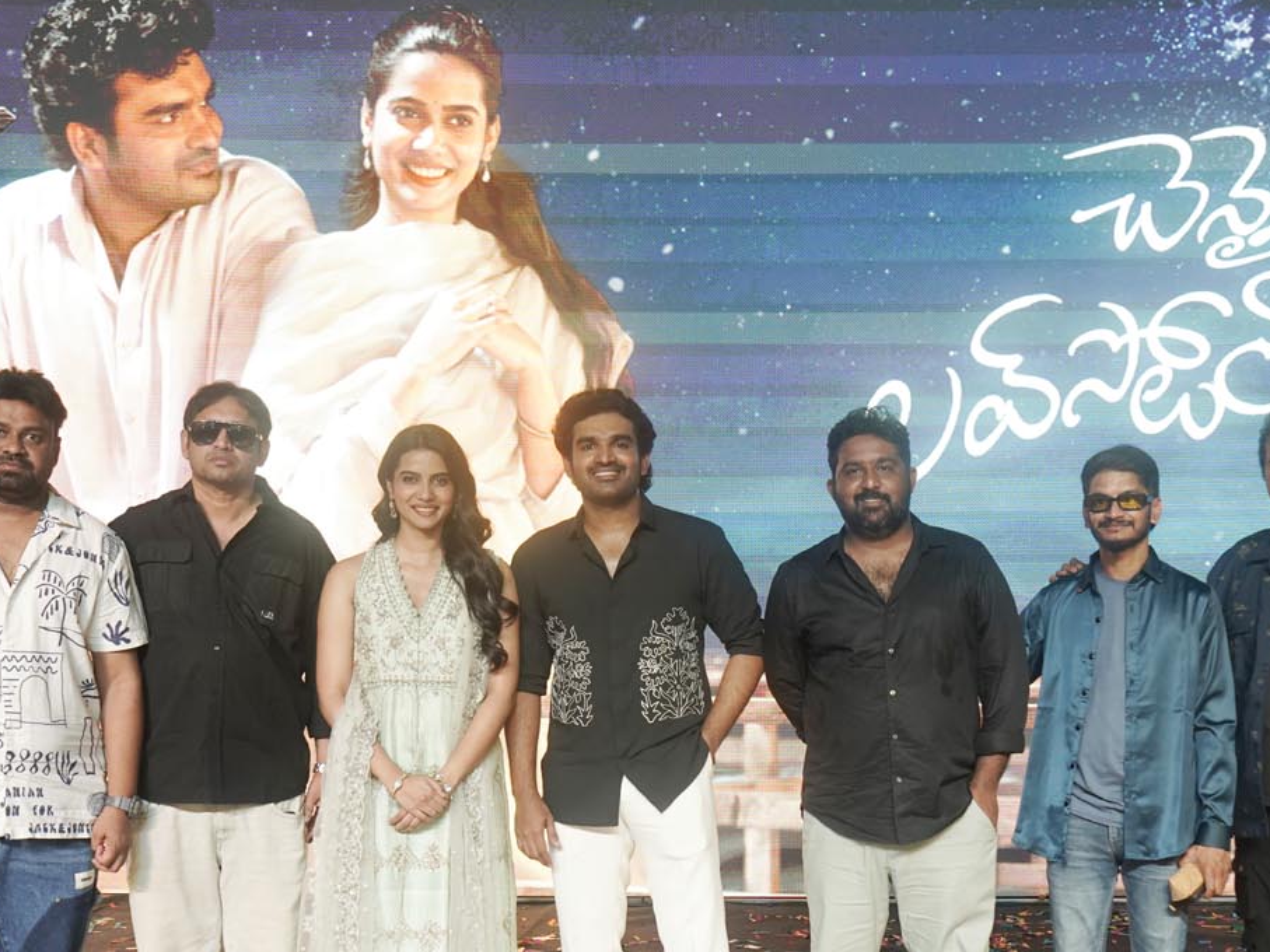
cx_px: 752
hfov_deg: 41.1
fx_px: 1687
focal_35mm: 46
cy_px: 667
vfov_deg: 31.2
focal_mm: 28
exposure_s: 1/200
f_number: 6.3
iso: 1600
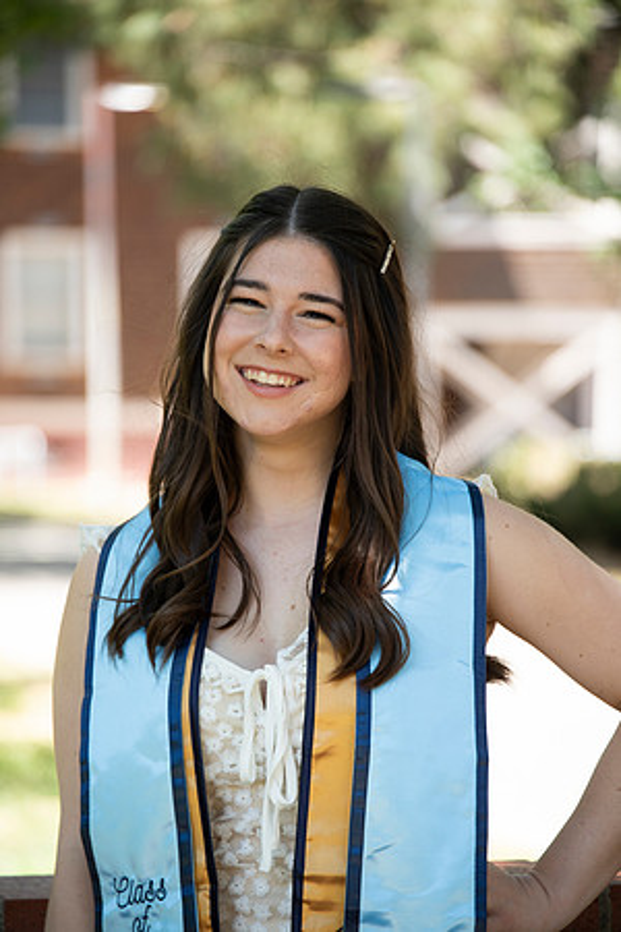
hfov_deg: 6.5
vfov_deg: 9.8
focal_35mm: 210
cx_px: 310
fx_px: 5433
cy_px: 466
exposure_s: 1/320
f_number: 5.6
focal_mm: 210
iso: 640
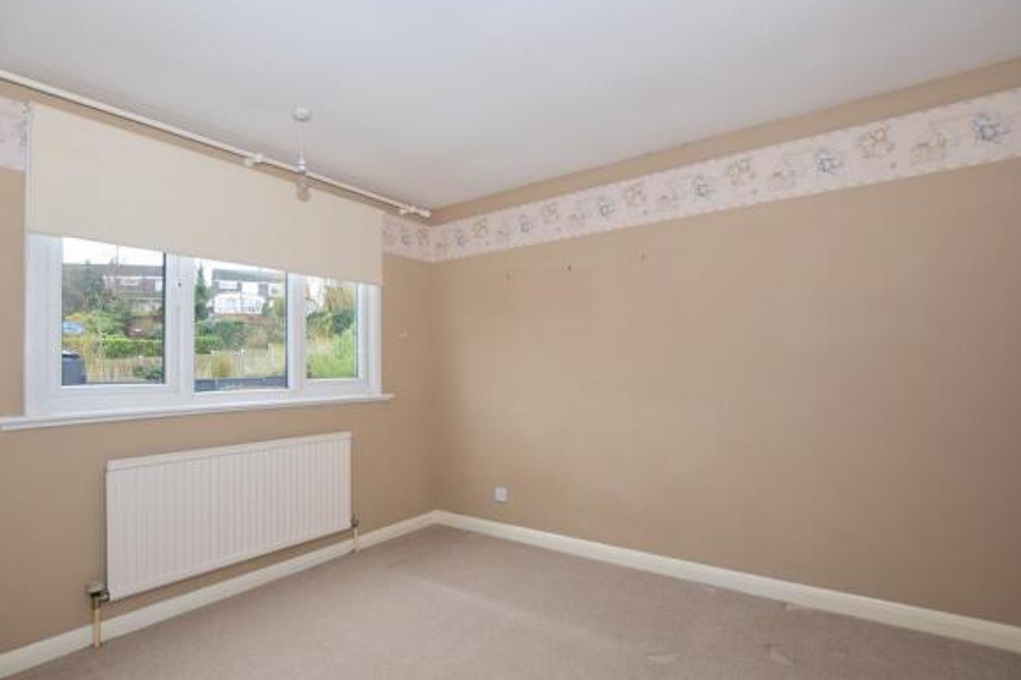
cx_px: 460
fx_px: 482
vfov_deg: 70.4
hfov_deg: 93.0
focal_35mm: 17
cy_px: 362
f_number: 5.6
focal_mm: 10
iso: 400
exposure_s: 1/60
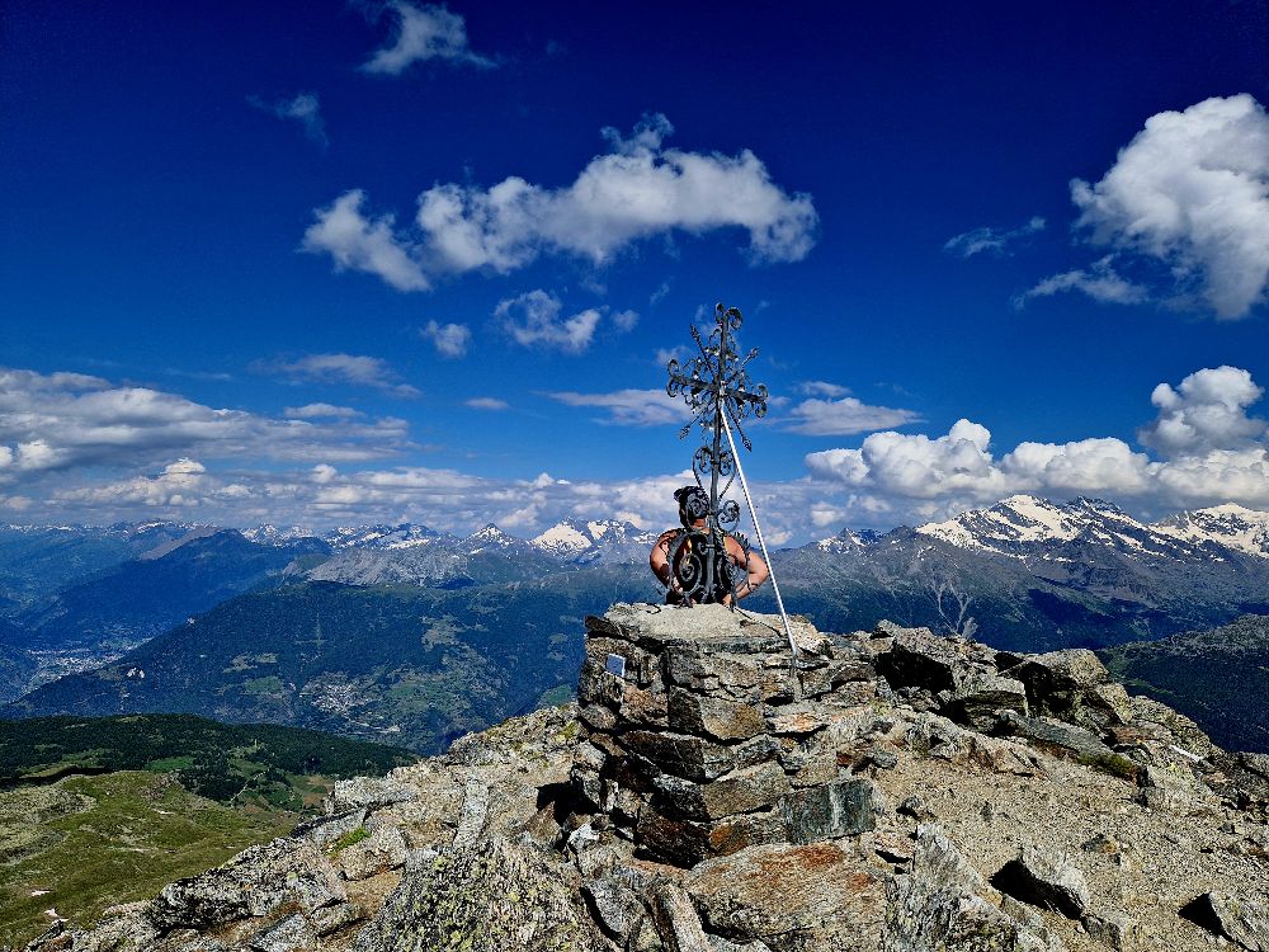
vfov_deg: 58.9
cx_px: 634
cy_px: 476
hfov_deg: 73.9
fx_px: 843
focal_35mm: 23
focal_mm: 5.4
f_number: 1.8
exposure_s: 1/5000
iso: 50
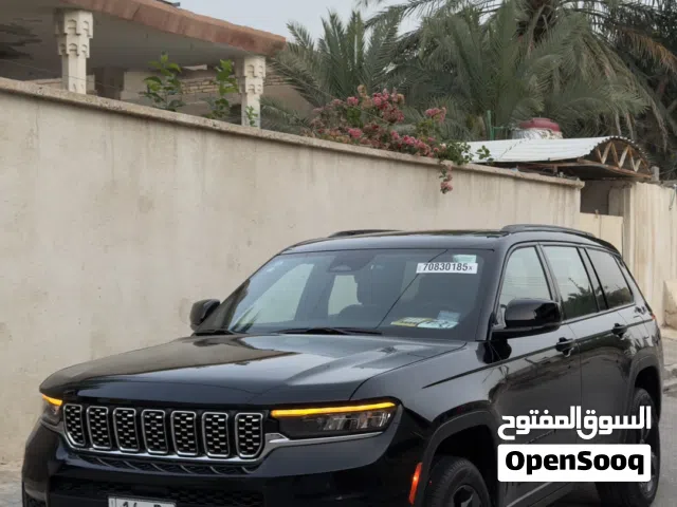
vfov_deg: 40.7
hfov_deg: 52.6
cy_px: 254
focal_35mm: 35
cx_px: 338
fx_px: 685
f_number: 1.78
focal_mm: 6.76
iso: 100
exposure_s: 1/244
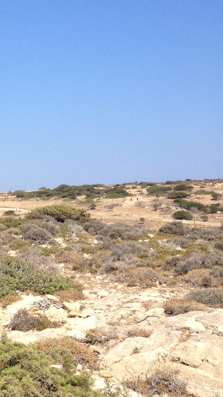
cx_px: -196
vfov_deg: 26.2
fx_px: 852
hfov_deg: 13.2
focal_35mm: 81
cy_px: 173
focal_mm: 4.28
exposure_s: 1/1905
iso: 50
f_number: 2.4
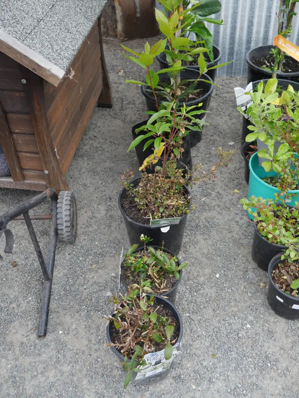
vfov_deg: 53.9
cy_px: 199
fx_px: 391
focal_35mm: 34
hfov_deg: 41.8
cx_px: 150
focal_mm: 17
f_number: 4
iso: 200
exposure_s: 1/160
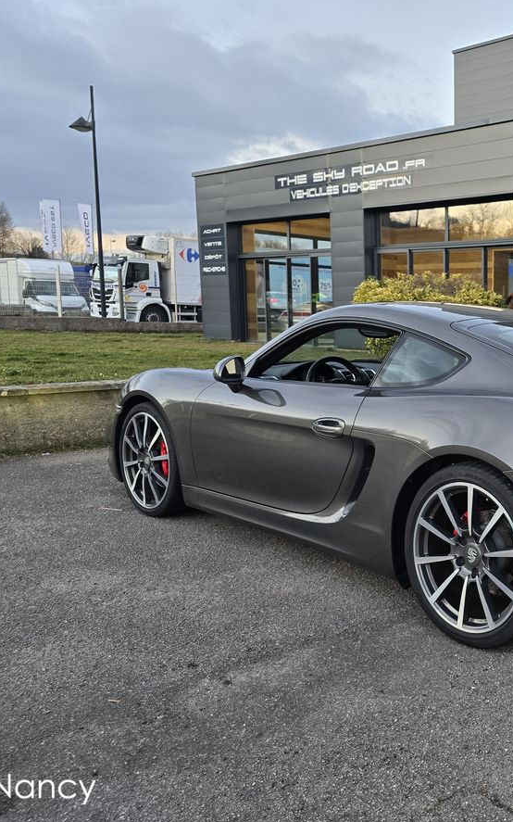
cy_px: 413
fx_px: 739
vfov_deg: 58.2
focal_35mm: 33
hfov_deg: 34.3
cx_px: 532
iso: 160
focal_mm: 6.3
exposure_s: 1/180
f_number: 1.7
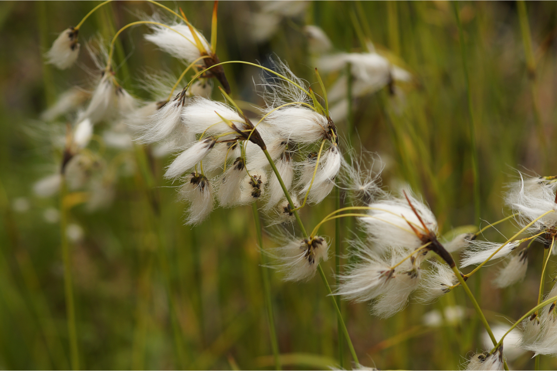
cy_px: 186
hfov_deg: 13.7
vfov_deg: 9.1
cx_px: 278
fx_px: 2321
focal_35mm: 150
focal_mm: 100
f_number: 5.6
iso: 100
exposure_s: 1/250
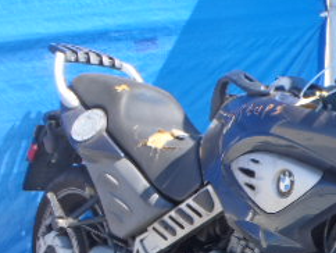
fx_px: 719
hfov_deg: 25.2
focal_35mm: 74
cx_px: 325
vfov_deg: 19.1
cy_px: 281
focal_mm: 5
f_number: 4.5
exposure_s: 1/160
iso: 80
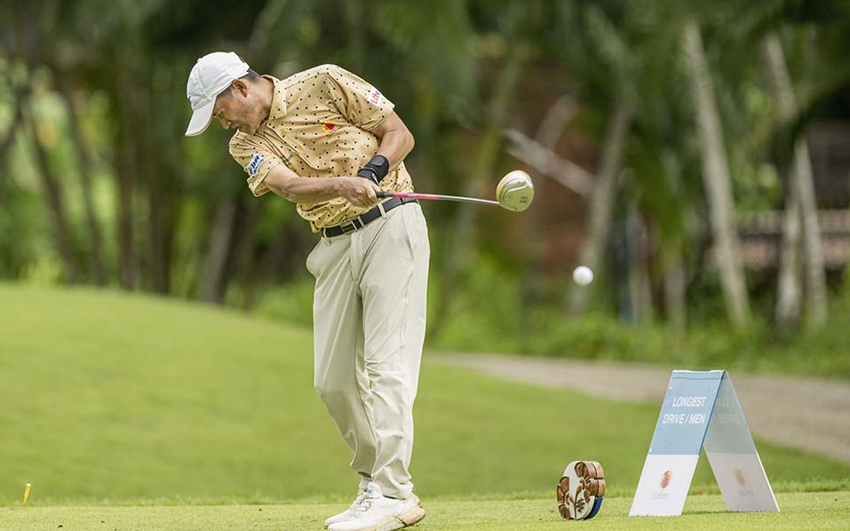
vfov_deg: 3.2
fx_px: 9474
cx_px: 425
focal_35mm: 409
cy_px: 280
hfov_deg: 5.1
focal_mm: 400
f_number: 3.5
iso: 1100
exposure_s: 1/5000
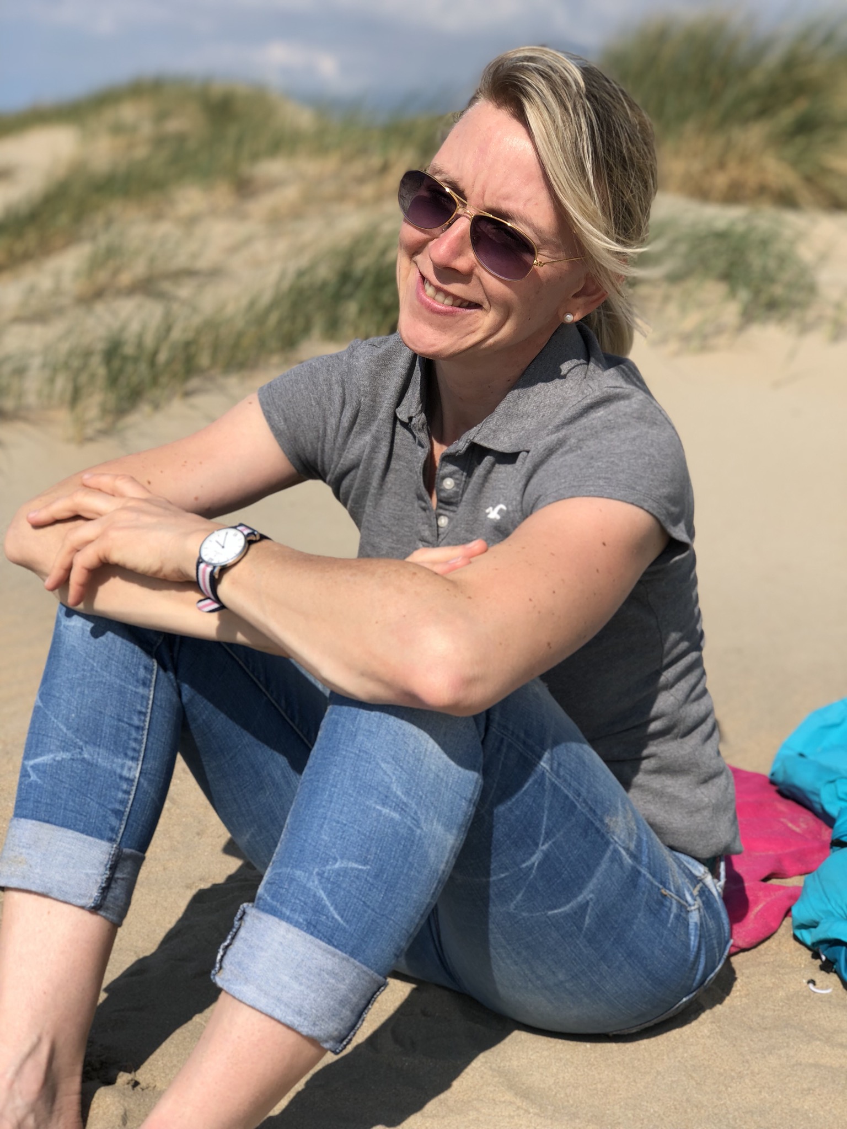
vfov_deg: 33.8
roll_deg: -2.5
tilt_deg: -12.4
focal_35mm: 57
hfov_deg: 25.7
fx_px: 1860
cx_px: 424
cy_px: 564
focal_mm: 6.6
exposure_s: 1/1091
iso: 20
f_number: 2.8
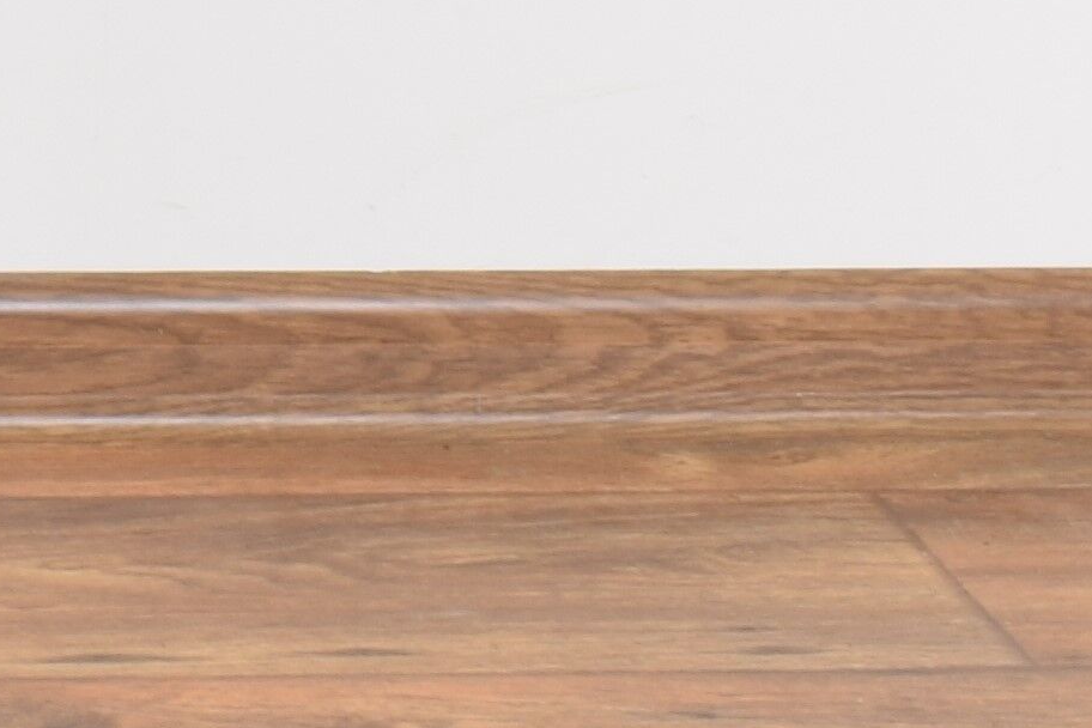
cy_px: -631
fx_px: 6287
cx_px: -1093
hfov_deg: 9.3
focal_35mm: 207
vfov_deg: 6.5
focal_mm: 21
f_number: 25
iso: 100
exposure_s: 4
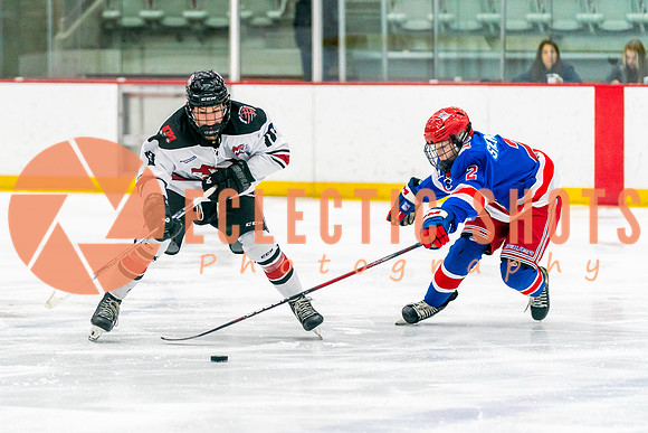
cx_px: 205
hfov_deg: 9.8
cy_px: 242
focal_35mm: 209
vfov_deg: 6.6
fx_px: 3759
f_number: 2.8
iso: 3200
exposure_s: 1/1000
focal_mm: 131
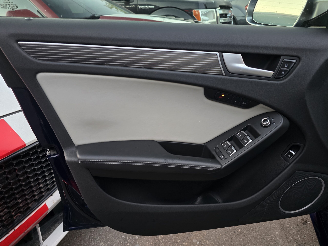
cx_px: 164
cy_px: 123
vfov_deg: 58.9
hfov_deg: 73.9
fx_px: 218
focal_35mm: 23
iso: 800
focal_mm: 6.3
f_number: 1.7
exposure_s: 1/60
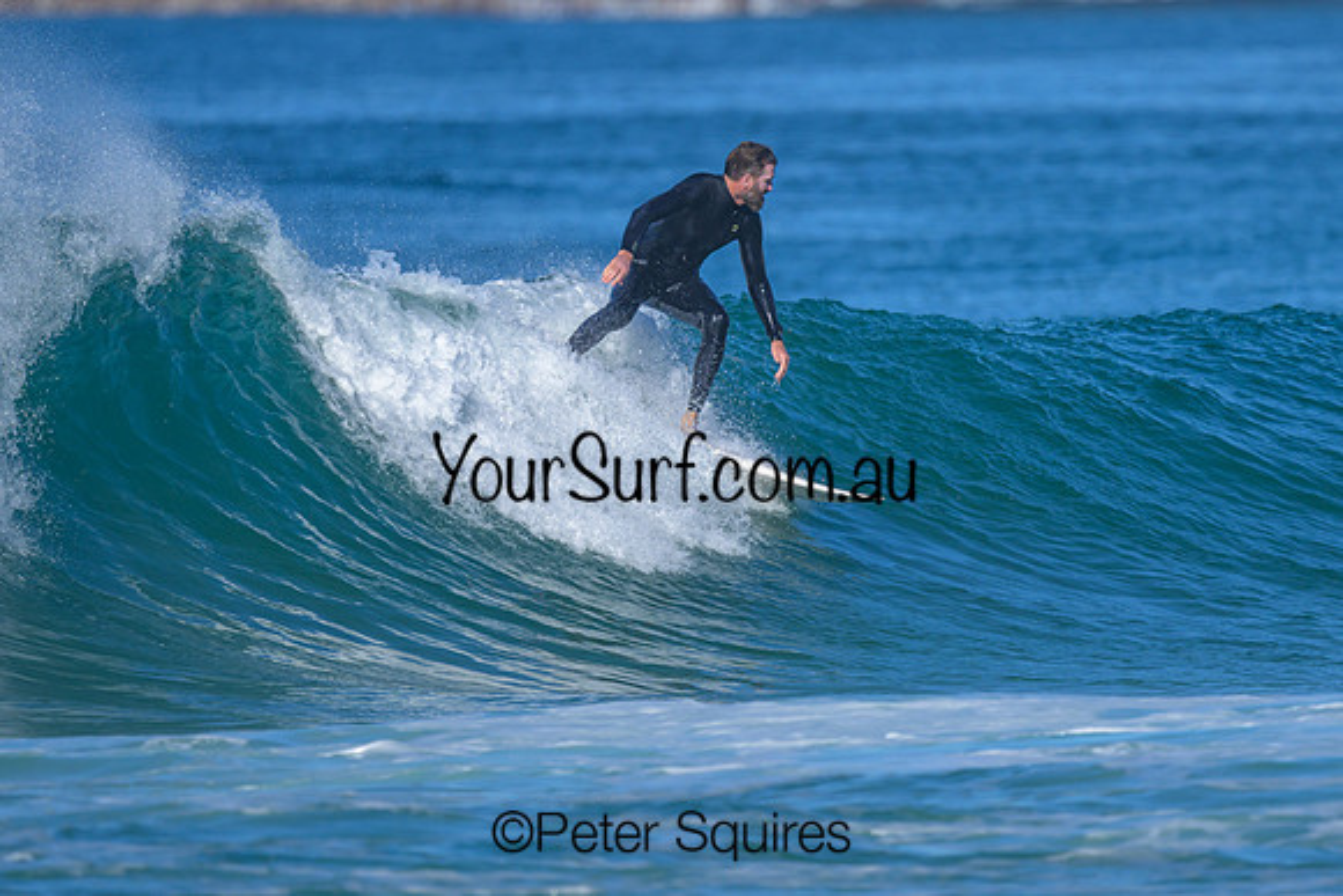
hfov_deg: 1.9
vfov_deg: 1.3
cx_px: 734
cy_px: 290
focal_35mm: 1101
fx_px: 41063
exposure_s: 1/2000
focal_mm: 800
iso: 280
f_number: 6.3
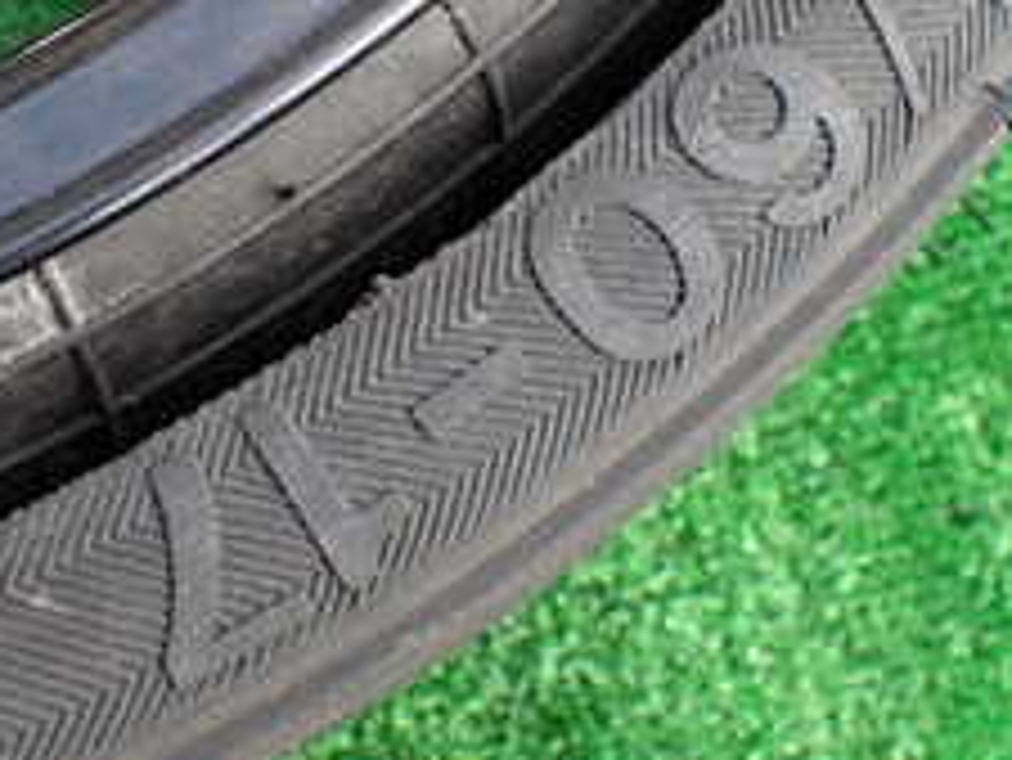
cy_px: 184
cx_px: 324
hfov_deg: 24.3
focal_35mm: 80
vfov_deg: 18.3
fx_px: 2340
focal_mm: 5.4
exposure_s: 1/200
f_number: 2.3
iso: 100
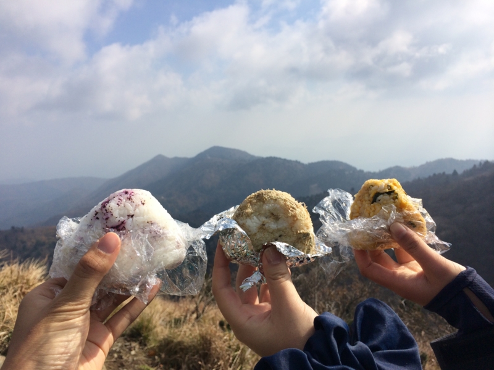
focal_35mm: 30
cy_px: 185
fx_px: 428
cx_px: 247
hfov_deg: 60.0
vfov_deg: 46.8
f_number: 2.2
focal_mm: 4.12
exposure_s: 1/3731
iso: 40
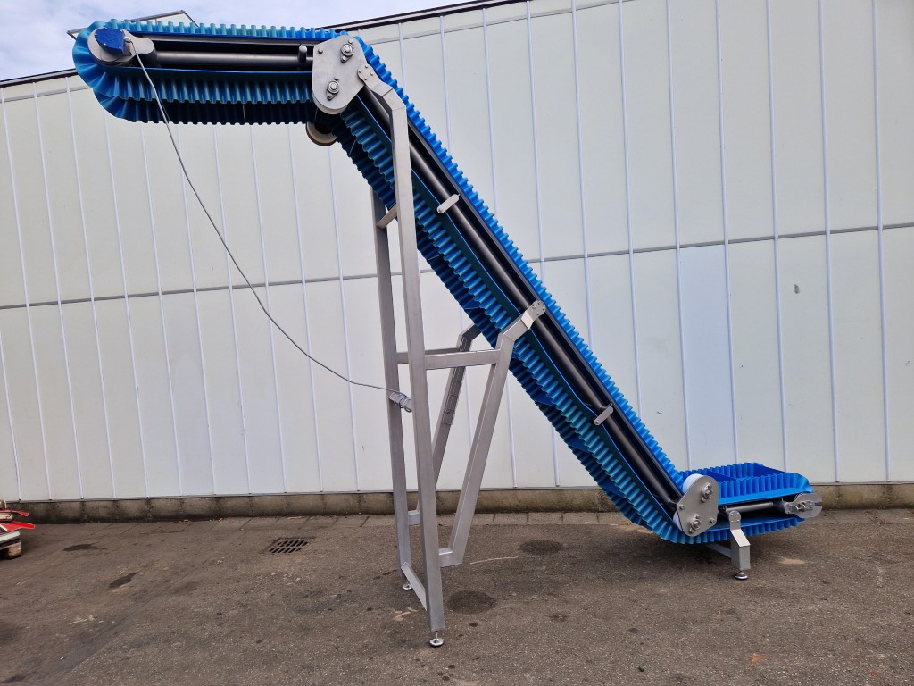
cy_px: 343
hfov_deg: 73.9
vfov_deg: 58.9
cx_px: 457
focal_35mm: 23
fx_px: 607
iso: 50
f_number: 1.8
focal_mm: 5.4
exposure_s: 1/992
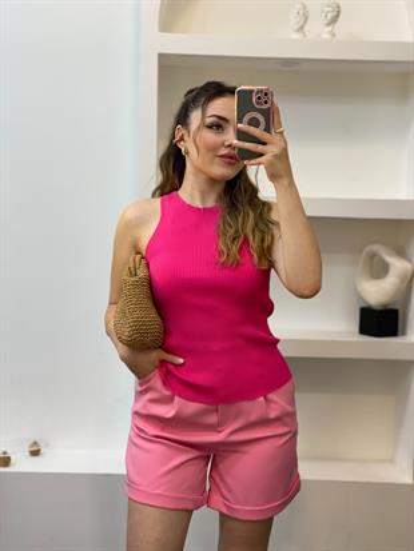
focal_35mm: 52
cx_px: 207
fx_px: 829
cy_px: 276
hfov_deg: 28.0
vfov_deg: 36.8
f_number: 2
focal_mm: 6
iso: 100
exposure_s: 1/100
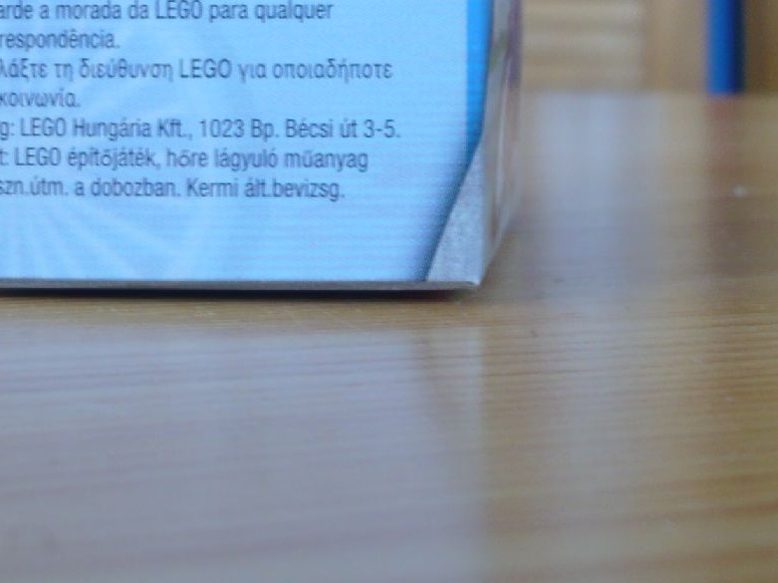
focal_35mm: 89
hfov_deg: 22.0
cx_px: 415
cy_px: 19
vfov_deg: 16.3
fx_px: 2000
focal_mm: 5.8
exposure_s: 1/30
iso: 100
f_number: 2.8
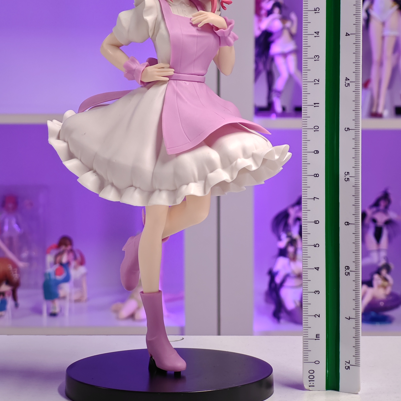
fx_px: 1245
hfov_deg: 18.3
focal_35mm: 95
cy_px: 158
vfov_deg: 18.3
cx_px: 201
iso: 640
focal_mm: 7.48
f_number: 2.4
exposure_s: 1/33.3
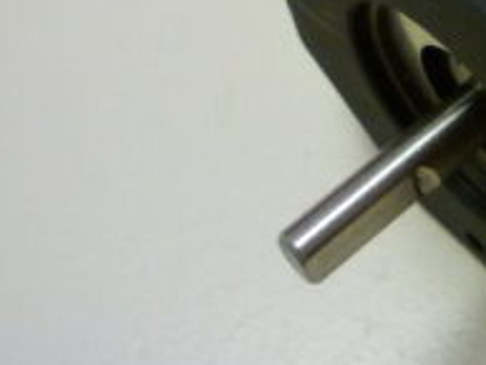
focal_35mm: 90
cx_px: 632
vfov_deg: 16.0
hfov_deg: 20.0
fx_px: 1264
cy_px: -25
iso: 400
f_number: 3.3
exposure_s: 1/30
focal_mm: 5.2
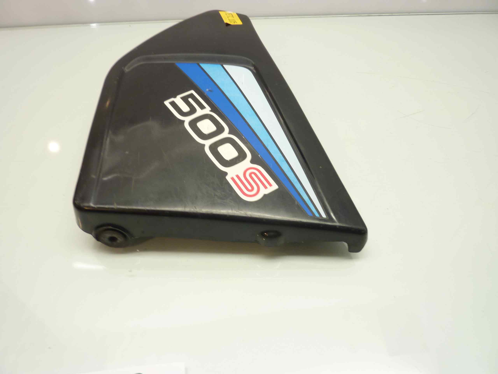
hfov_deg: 69.4
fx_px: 360
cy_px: 187
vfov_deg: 54.9
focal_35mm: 25
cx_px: 249
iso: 80
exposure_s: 1/13
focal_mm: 4.1
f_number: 3.3
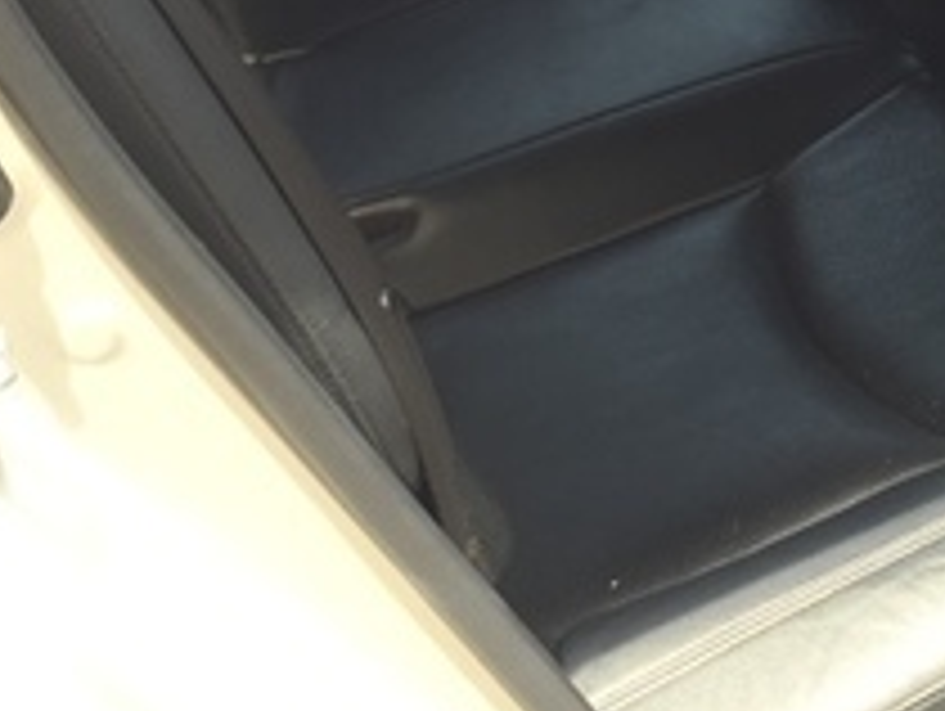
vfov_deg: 15.7
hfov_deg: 21.2
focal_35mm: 91
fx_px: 2487
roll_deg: -4.1
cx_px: 765
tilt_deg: -20.9
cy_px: -119
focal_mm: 4.15
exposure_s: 1/50
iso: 40
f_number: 2.2
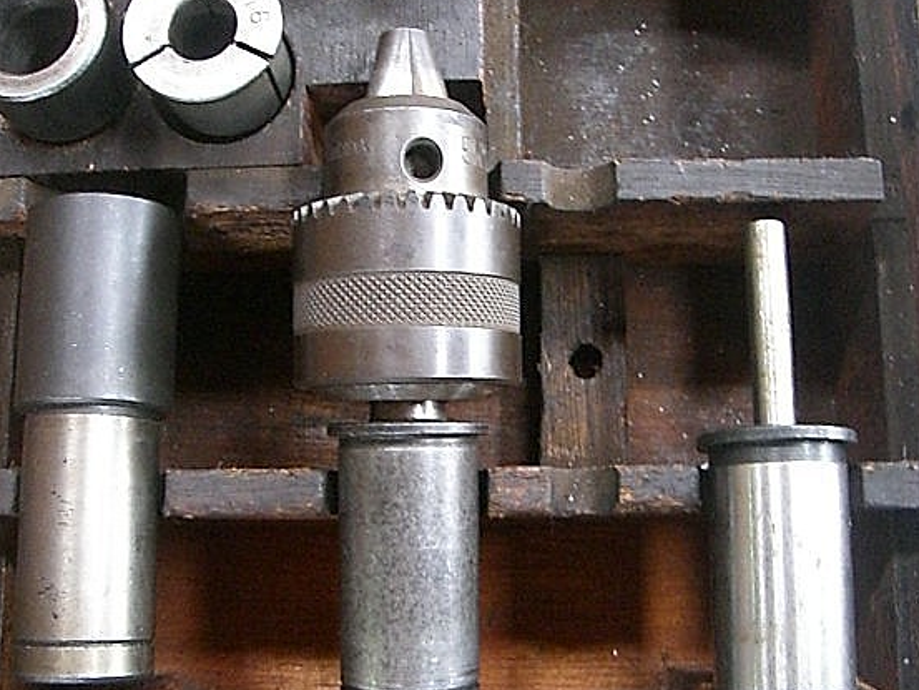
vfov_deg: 32.9
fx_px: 1168
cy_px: 377
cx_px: 475
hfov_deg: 42.9
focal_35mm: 44
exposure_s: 1/15
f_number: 2.7
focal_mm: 6.2
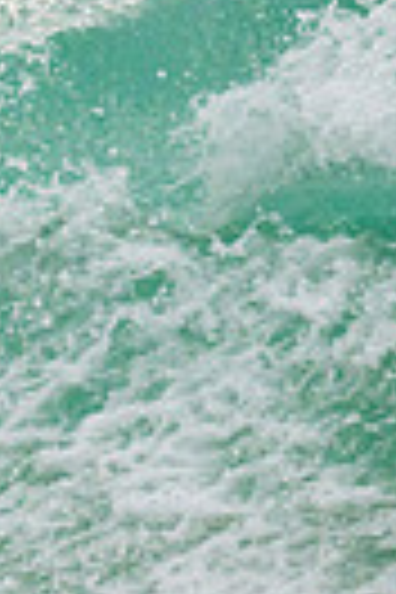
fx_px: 53390
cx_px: -731
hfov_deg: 0.4
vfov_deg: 0.6
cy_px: 335
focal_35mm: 3236
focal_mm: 650
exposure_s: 1/2000
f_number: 11
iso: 1800
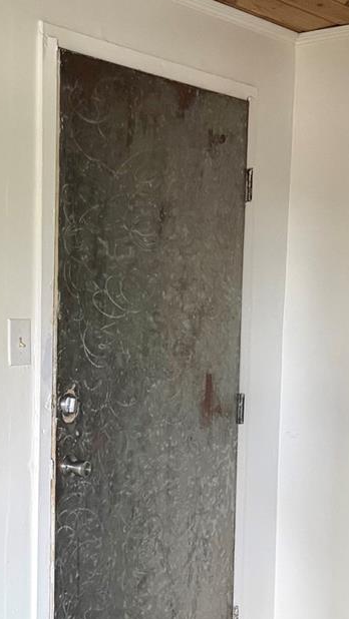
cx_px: 99
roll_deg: -2.1
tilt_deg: -6.1
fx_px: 1068
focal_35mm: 65
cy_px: 417
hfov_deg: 18.5
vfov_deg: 32.1
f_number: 1.78
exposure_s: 1/60
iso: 400
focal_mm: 6.76
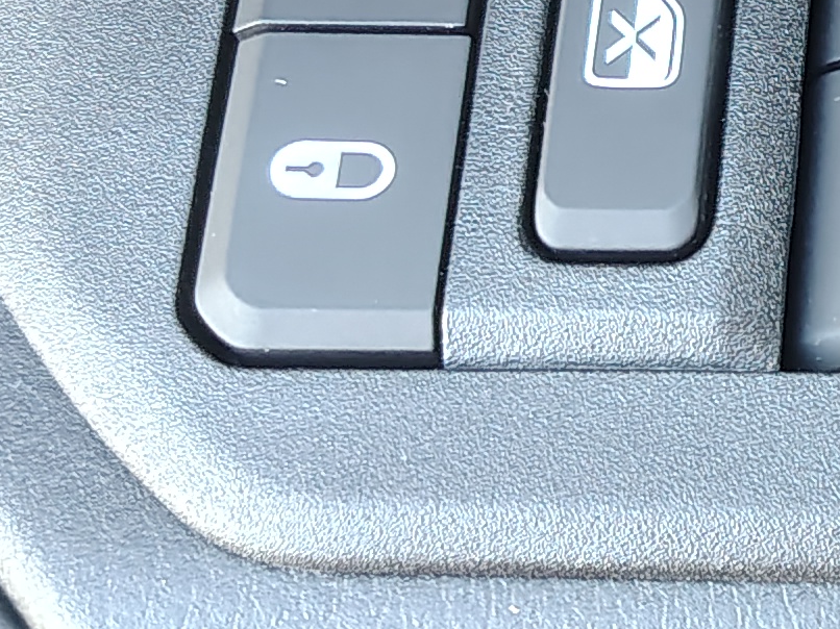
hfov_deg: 14.1
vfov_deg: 12.1
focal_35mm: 122
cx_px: 1559
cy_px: 124
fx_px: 2960
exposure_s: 1/80.8
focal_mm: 5.56
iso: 800
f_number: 1.8
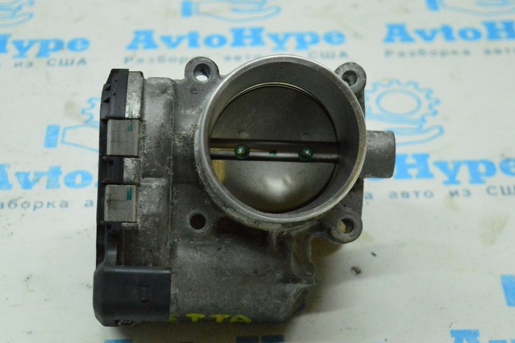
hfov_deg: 24.8
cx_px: 228
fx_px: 1172
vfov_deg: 16.6
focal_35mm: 82
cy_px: 202
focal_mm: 46
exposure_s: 1/500
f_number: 5
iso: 6400
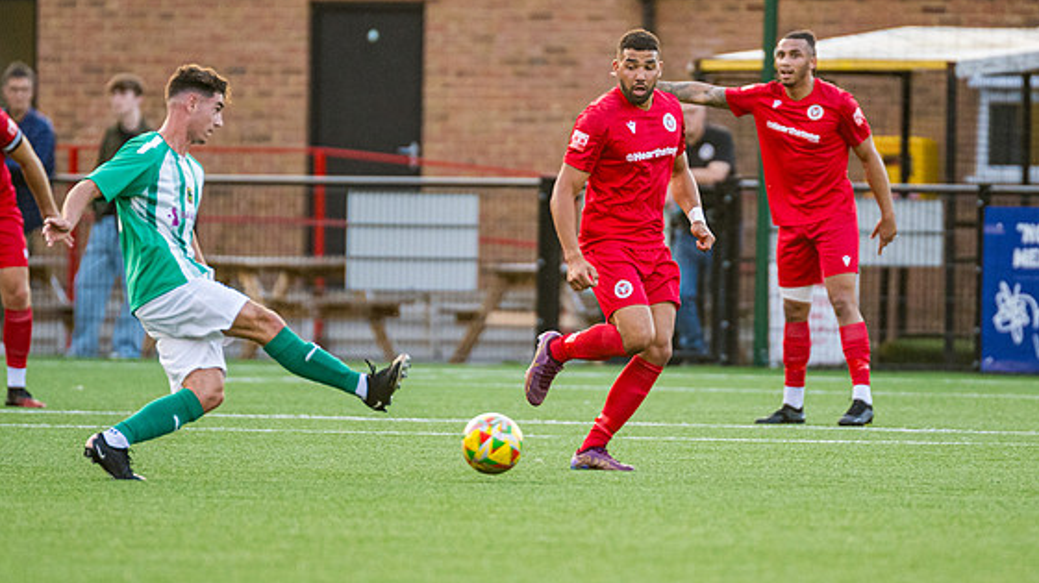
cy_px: 231
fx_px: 15642
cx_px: 623
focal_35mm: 568
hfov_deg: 3.8
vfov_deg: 2.1
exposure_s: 1/800
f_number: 2.8
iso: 1250
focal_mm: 300
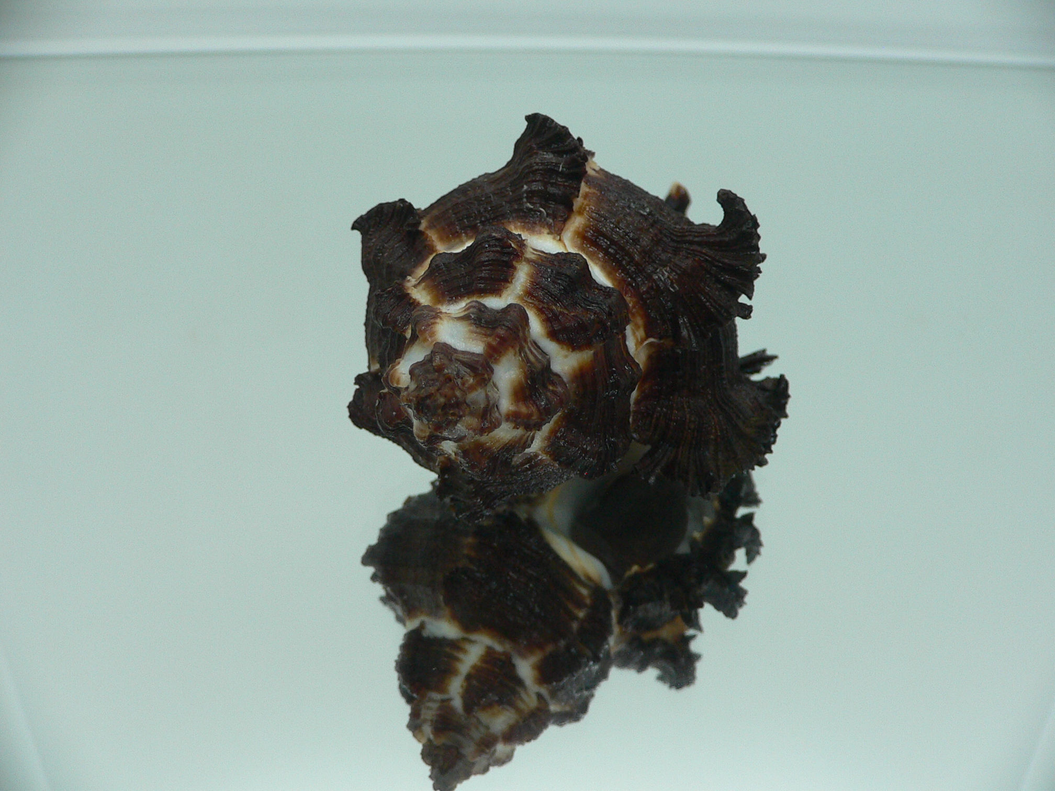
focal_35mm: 35
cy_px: 396
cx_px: 528
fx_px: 1067
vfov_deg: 40.7
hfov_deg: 52.6
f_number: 2.8
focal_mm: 4.6
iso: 100
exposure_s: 1/60
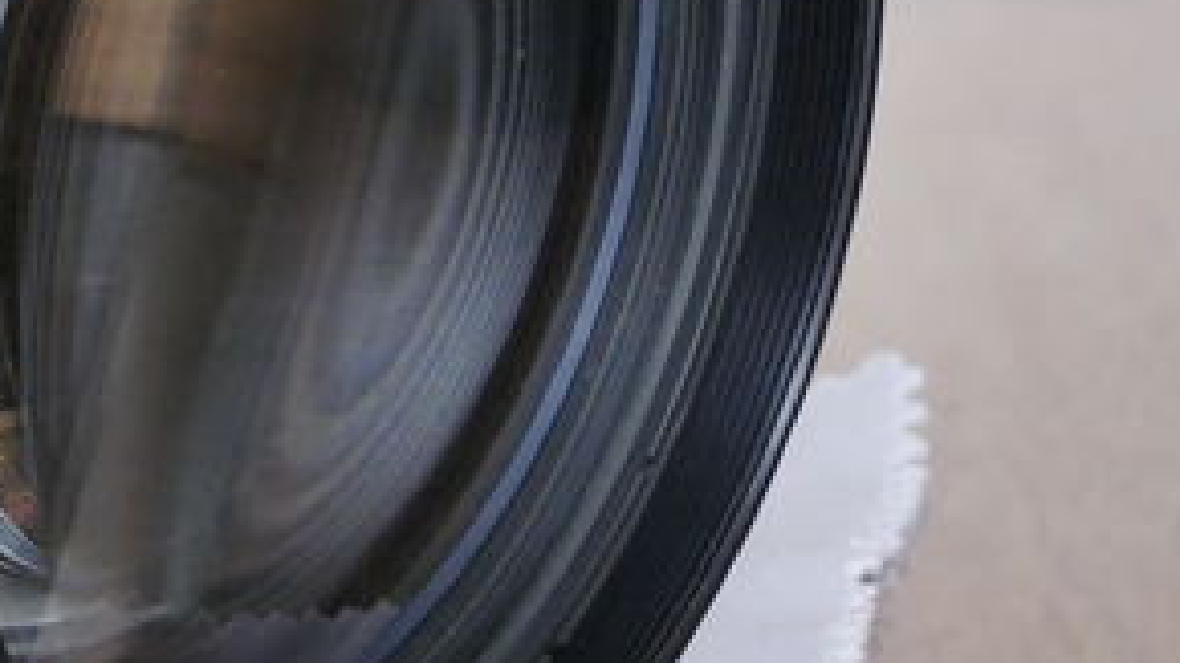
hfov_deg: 11.6
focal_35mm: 177
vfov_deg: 6.8
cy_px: 157
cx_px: -663
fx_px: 5537
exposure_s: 1/13
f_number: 6.3
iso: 800
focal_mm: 17.83
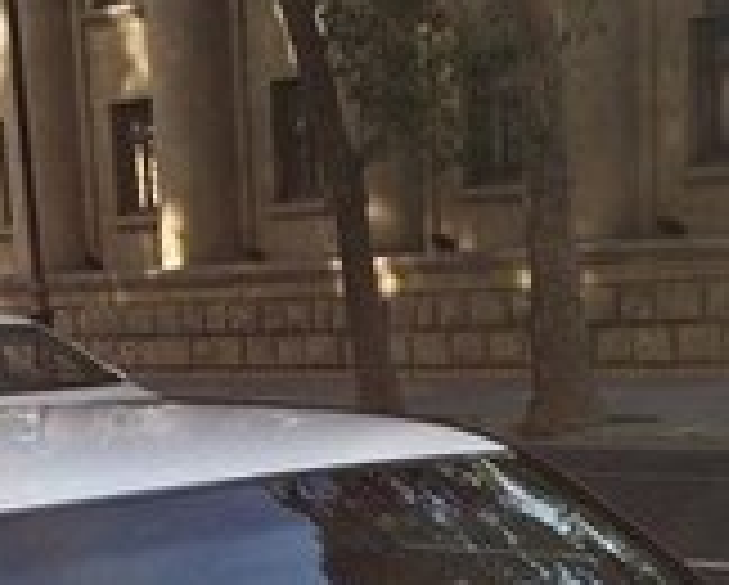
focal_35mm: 115
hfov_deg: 16.7
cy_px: 1060
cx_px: 378
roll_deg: +2.9
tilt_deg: -18.4
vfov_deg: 12.3
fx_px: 2484
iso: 32
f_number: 2.2
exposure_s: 1/1026
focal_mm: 4.15
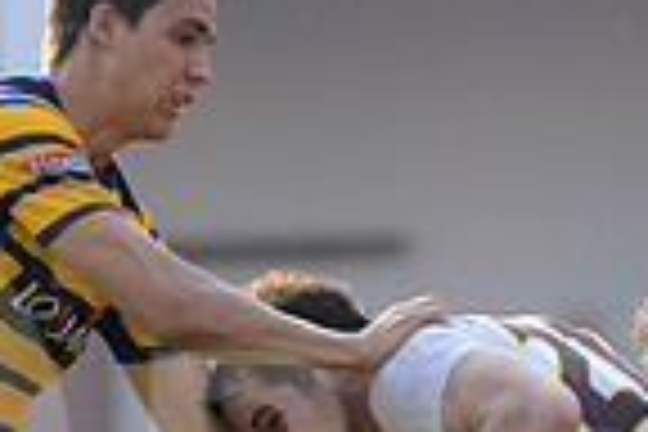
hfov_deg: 1.8
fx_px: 20302
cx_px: 513
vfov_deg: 1.2
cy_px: 484
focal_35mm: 1128
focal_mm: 280
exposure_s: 1/500
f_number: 4
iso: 500
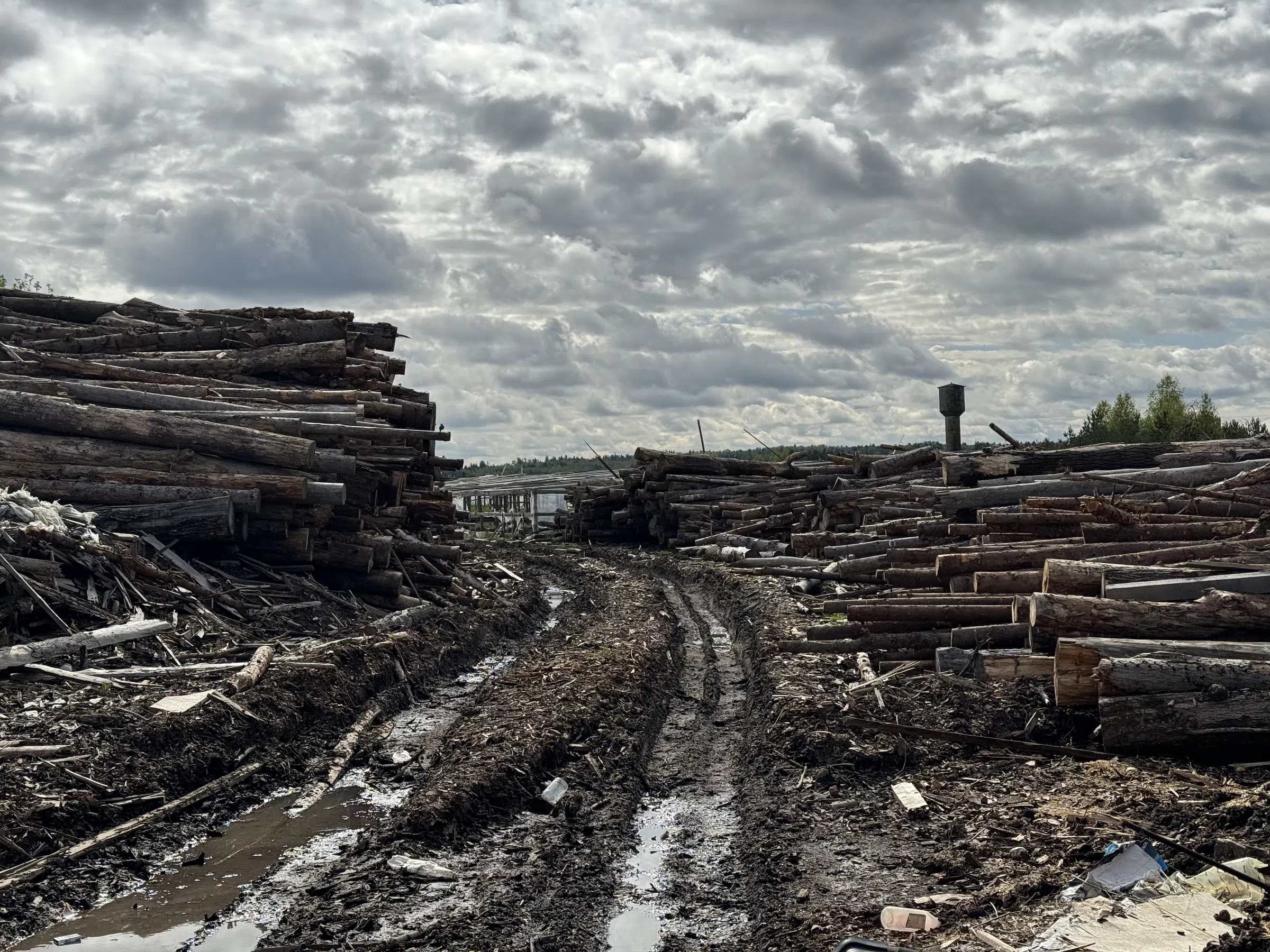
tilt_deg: -0.2
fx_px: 1761
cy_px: 476
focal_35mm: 48
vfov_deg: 30.3
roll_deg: +1.2
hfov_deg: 39.7
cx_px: 635
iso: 64
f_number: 1.78
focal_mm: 6.76
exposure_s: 1/9009
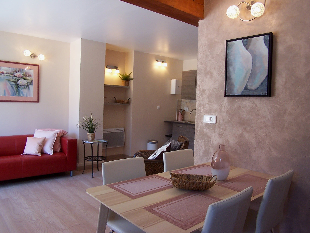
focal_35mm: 38
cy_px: 116
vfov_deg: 37.7
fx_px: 340
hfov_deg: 49.0
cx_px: 155
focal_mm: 6.3
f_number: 2.8
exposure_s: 1/30
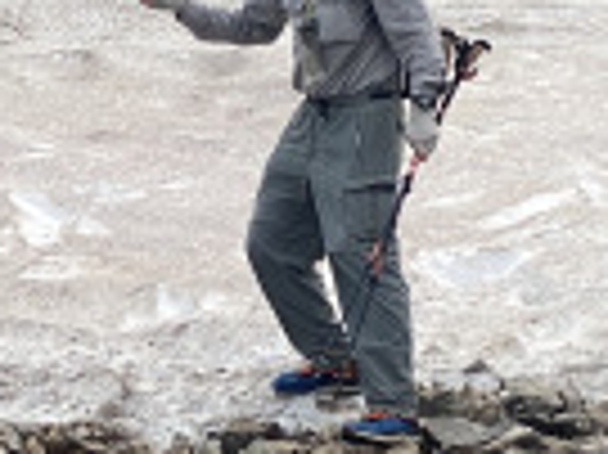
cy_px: 126
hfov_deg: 8.0
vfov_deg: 6.0
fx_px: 4317
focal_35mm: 246
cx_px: -23
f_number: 2
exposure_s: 1/813
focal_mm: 6
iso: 20
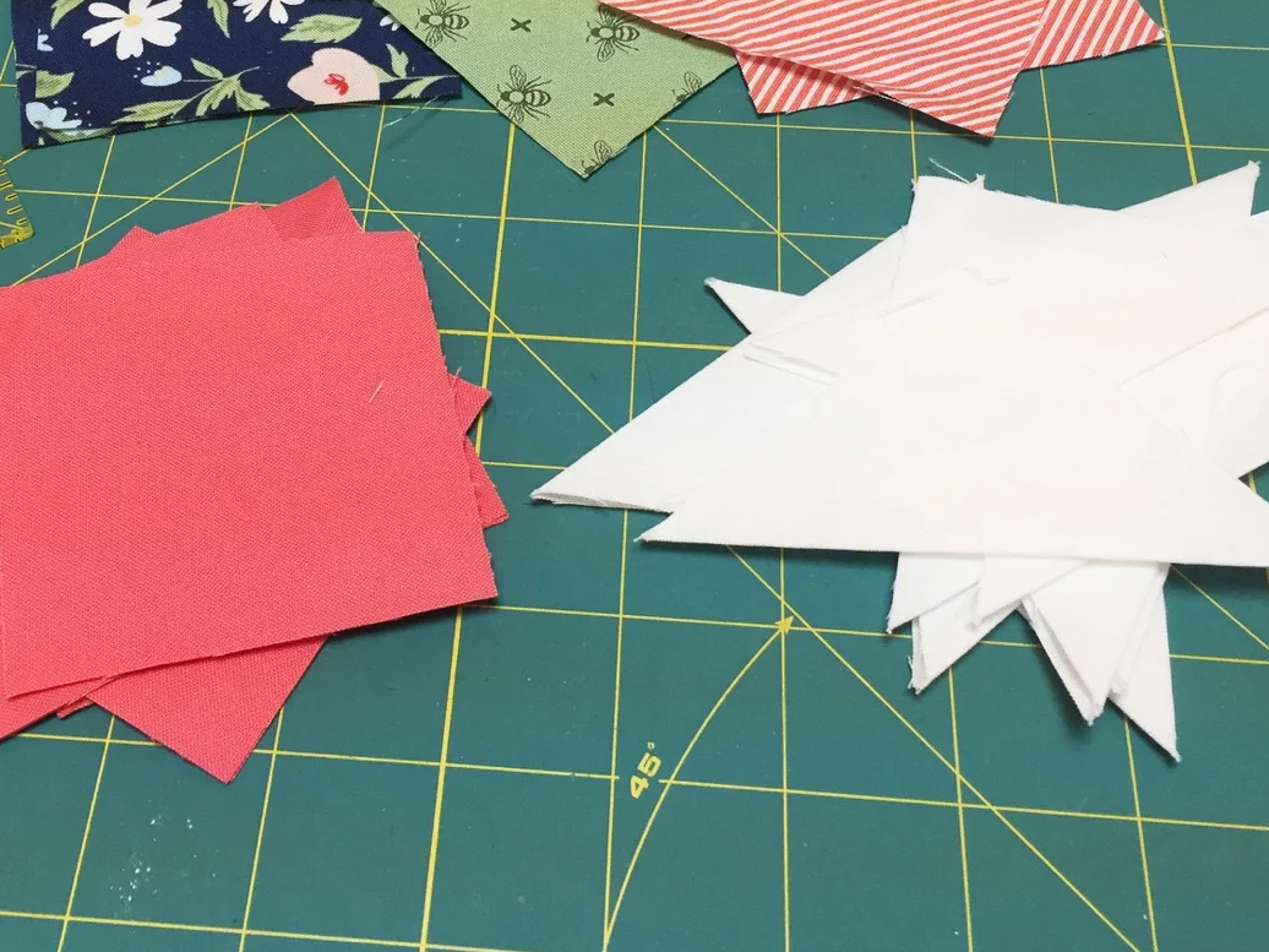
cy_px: 302
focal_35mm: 42
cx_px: 529
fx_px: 1540
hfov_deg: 44.6
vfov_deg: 34.0
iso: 40
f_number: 2.2
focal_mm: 4.2
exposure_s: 1/33
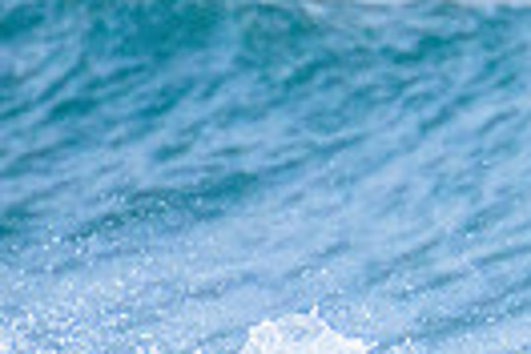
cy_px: 520
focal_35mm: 4797
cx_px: 1069
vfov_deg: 0.3
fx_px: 70750
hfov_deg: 0.4
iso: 2500
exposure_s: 1/2000
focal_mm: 800
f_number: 13
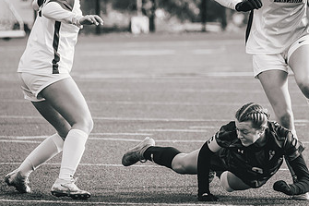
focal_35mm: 535
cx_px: 259
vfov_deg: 2.6
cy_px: 45
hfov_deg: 3.9
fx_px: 4590
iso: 800
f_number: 6.3
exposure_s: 1/1000
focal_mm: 277
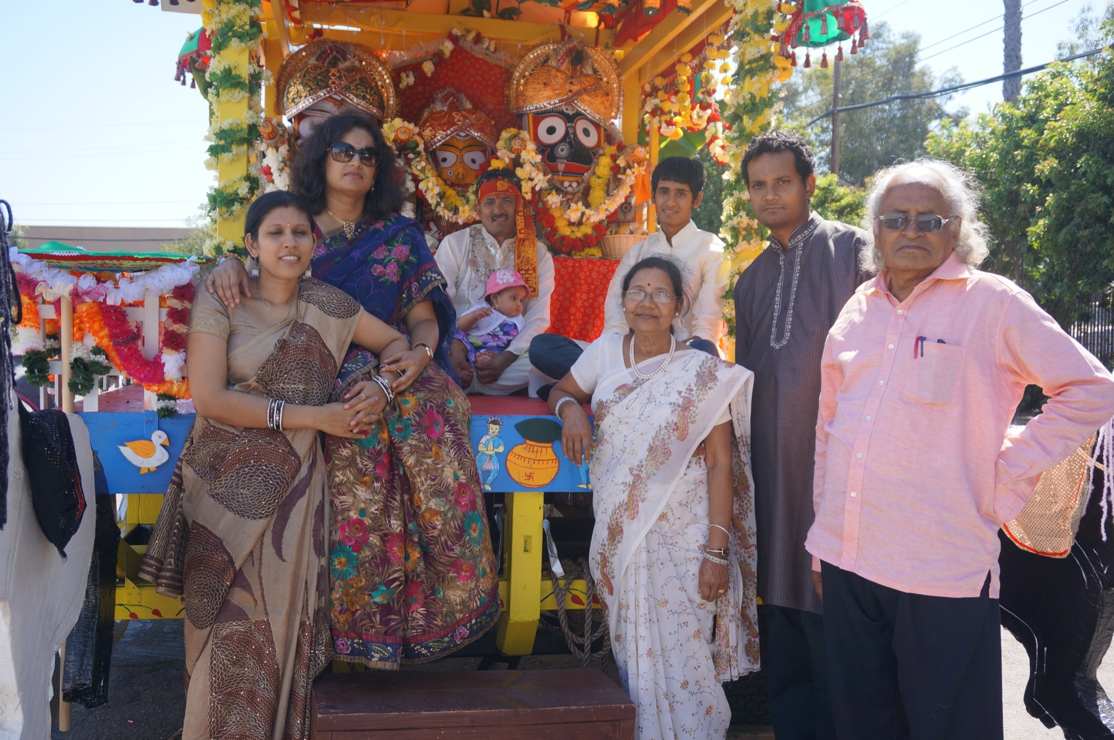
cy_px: 370
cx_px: 557
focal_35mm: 34
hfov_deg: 55.2
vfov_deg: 38.3
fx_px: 1066
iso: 100
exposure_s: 1/250
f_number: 4.5
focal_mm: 23
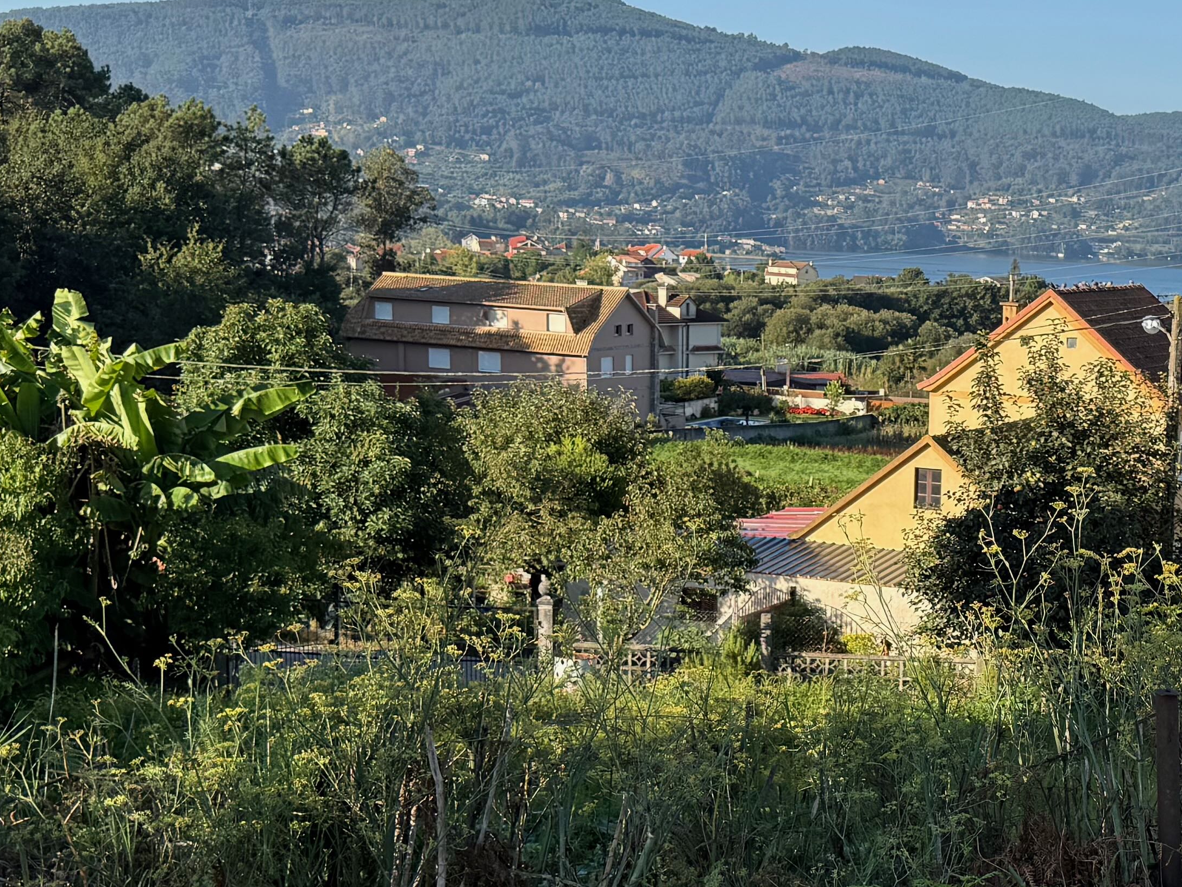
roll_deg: -2.7
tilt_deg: -11.7
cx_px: 1060
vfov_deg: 23.1
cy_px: 669
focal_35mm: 63
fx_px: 2151
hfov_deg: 29.5
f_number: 1.78
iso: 80
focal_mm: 6.76
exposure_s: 1/2370
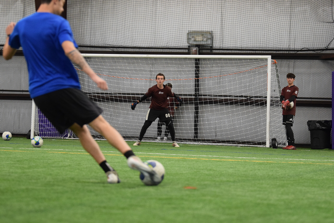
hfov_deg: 16.7
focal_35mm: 123
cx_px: 167
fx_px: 1141
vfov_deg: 11.1
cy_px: 112
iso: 3200
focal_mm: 82
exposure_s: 1/320
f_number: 2.8
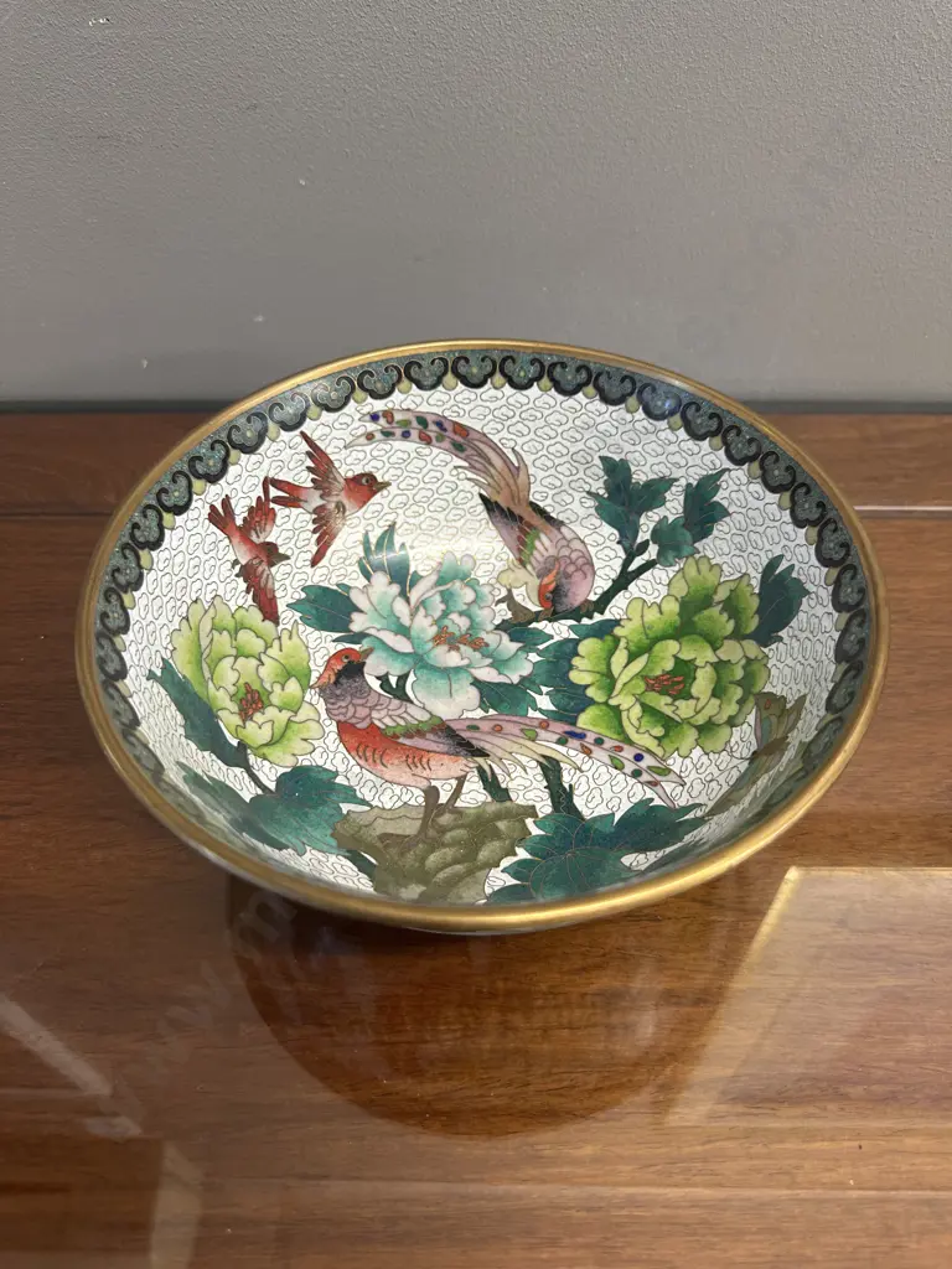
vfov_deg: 71.6
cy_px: 634
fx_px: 880
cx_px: 476
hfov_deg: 56.8
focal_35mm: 24
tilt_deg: -50.3
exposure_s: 1/50
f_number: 1.78
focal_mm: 6.86
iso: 200
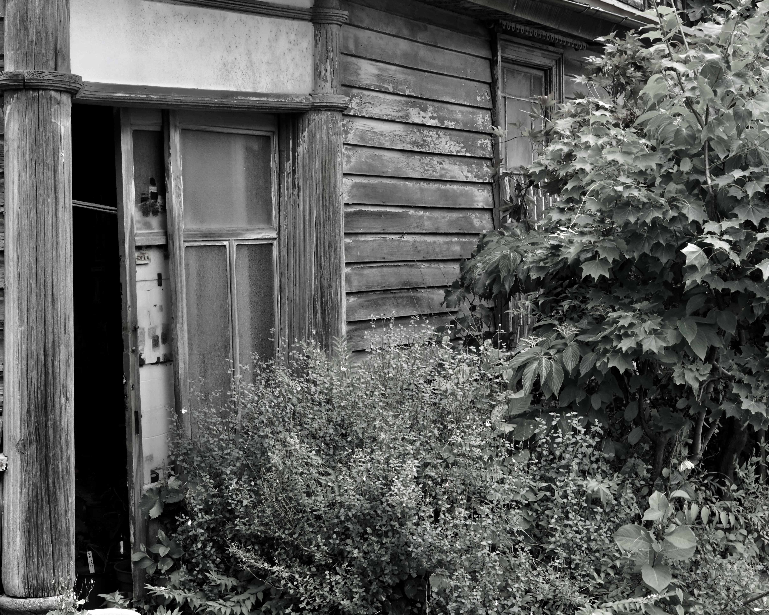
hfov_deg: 28.7
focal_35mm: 66
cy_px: 306
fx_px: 1502
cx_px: 398
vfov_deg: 23.1
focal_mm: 58
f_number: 22
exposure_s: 1/60
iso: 1600
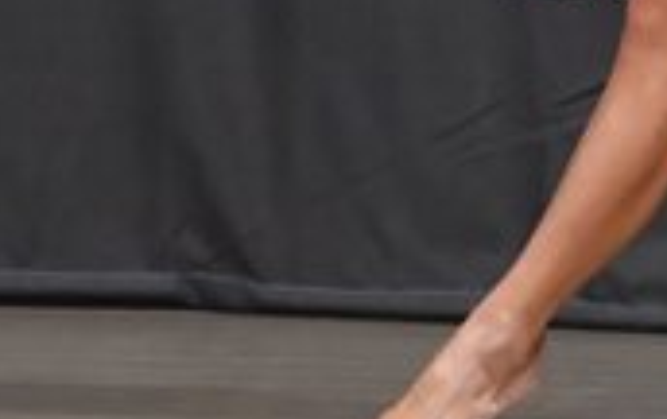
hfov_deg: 1.8
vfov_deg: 1.1
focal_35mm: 1168
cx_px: 45
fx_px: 21260
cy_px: -415
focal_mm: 170
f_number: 5.6
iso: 5000
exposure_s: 1/400
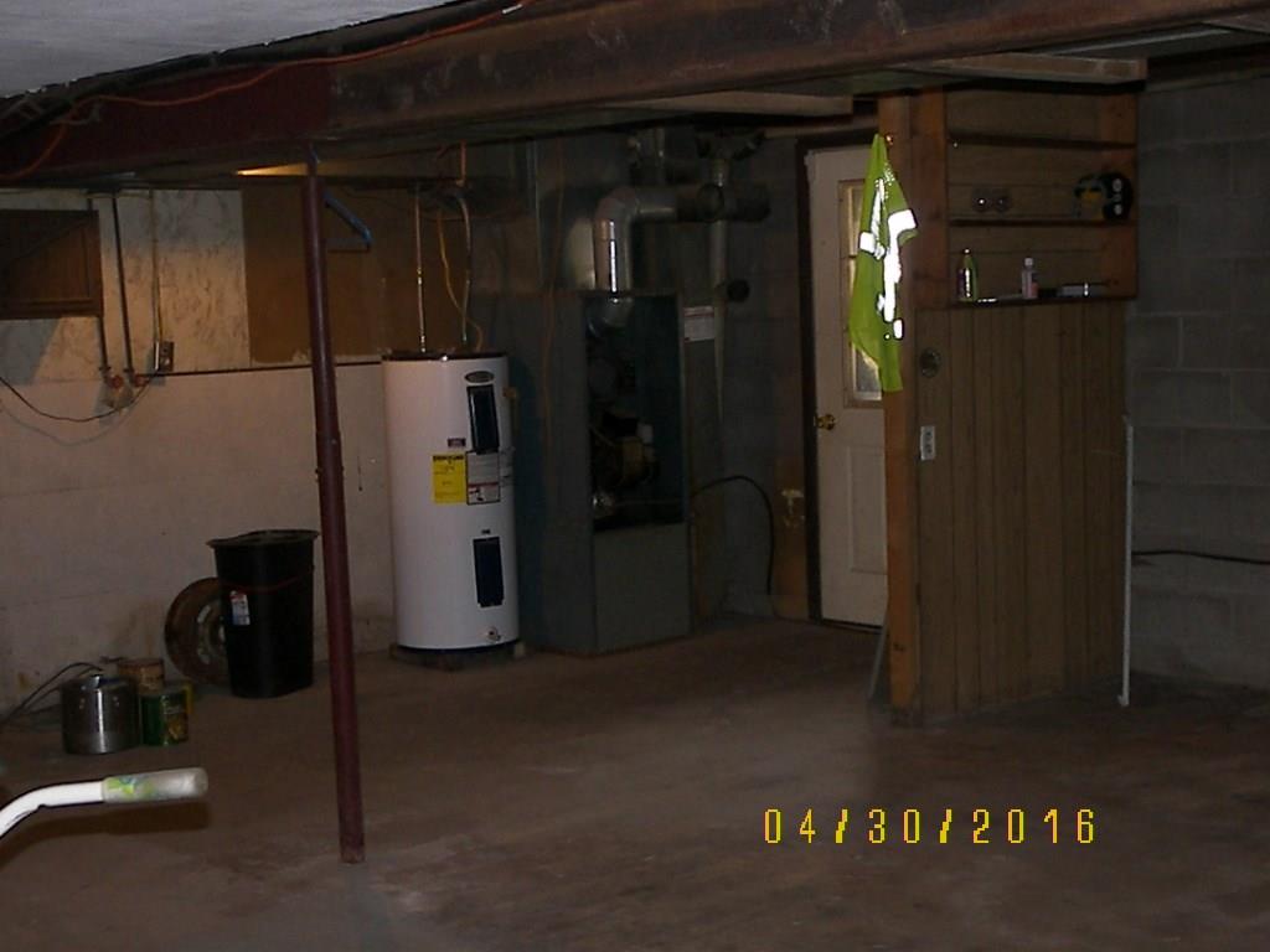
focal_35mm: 55
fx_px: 2018
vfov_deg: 26.6
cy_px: 476
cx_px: 635
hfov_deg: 34.9
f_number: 3.6
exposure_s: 1/40
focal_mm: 11.6
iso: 400
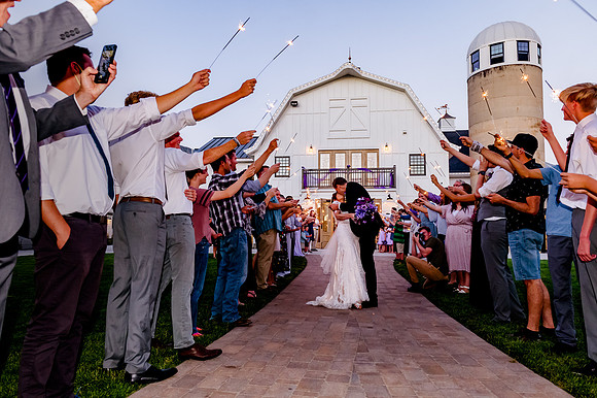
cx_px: 290
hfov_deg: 71.6
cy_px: 196
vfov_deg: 51.3
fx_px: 414
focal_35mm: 25
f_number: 5
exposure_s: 1/200
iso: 1600
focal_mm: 24
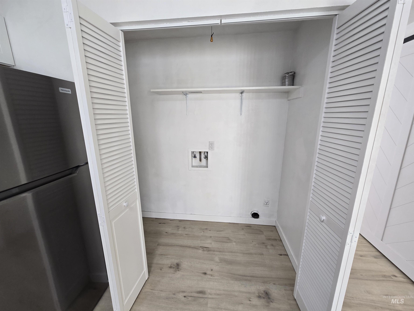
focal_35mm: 13
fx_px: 155
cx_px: 207
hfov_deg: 106.2
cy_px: 156
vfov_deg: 89.9
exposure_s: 1/60
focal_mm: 2.2
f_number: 2.2
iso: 100
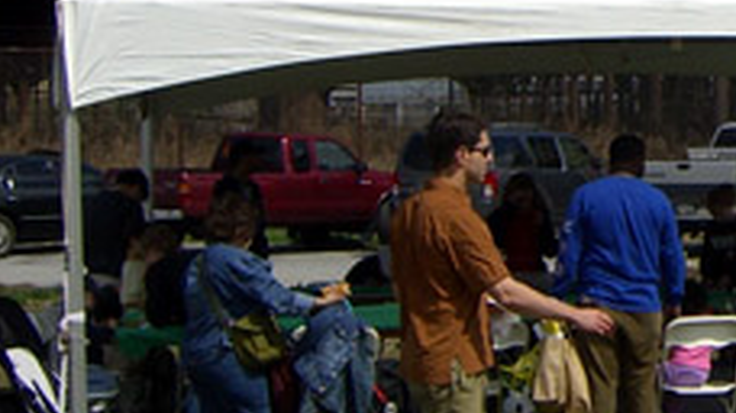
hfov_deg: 14.2
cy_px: -139
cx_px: 972
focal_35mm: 145
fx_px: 2828
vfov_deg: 8.2
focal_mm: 7.9
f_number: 8
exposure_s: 1/320
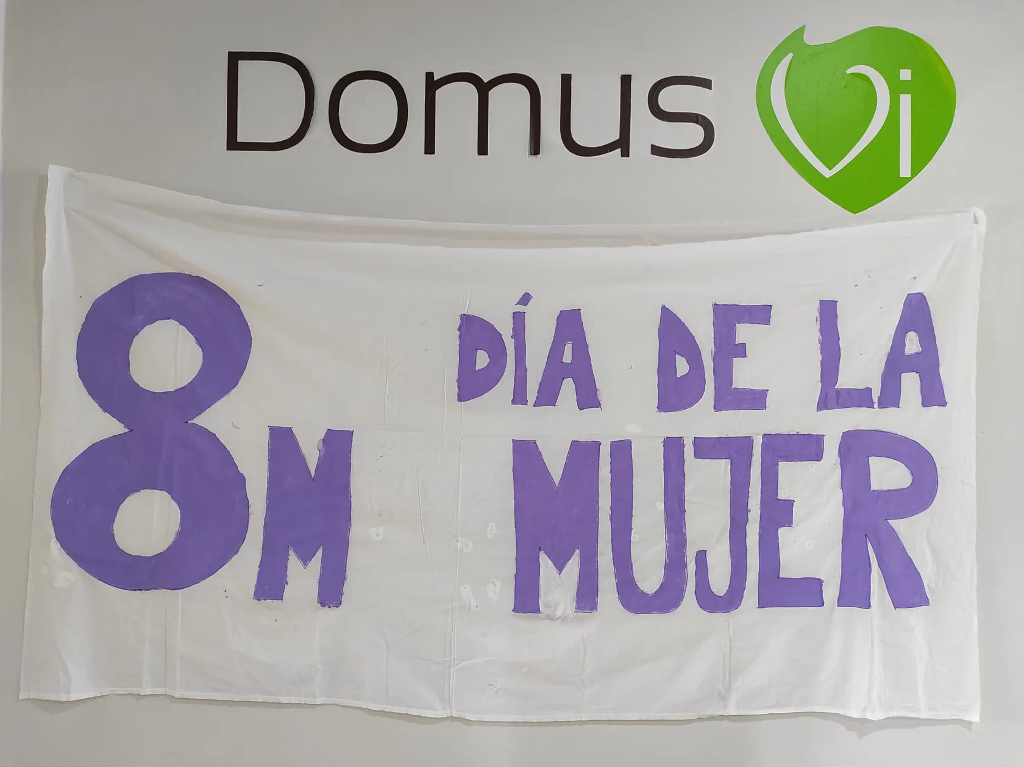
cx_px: 512
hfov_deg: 69.4
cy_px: 384
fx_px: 739
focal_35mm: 25
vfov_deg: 54.8
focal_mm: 5.43
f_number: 1.89
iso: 499
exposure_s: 1/33
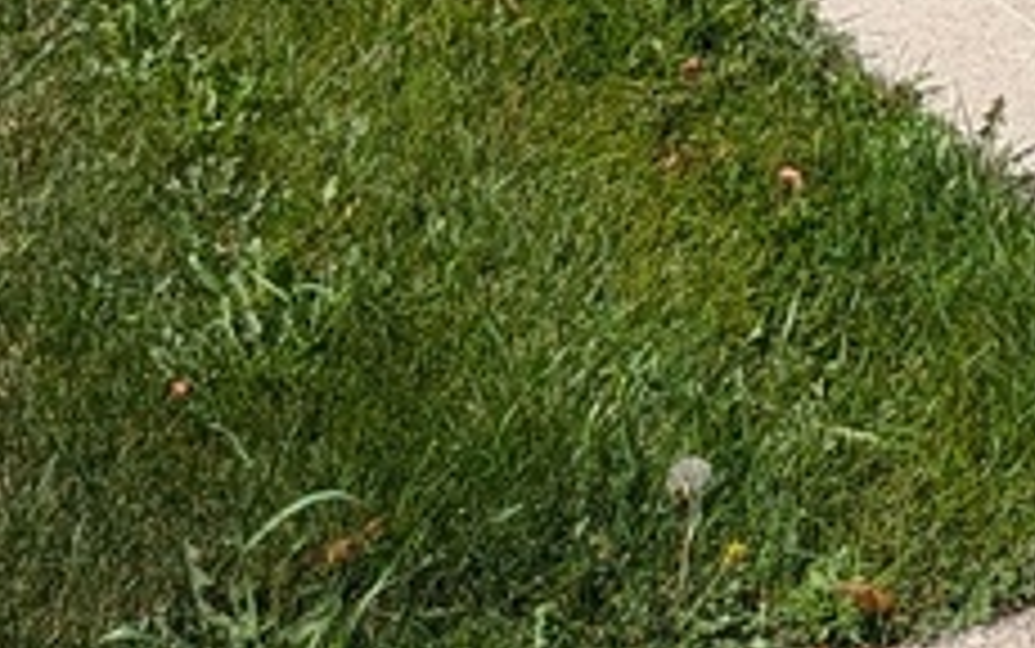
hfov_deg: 11.8
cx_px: 2066
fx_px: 4487
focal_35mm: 159
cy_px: -1760
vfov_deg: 6.8
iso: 21
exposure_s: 1/1195
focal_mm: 6.9
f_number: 1.68
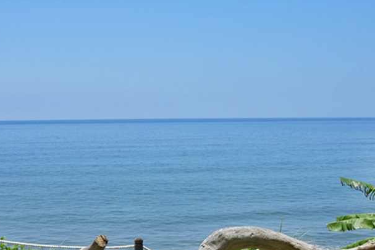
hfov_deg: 36.3
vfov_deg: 24.4
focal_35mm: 55
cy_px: 189
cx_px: 169
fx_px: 571
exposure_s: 1/4000
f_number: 11
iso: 2500
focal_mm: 32.5
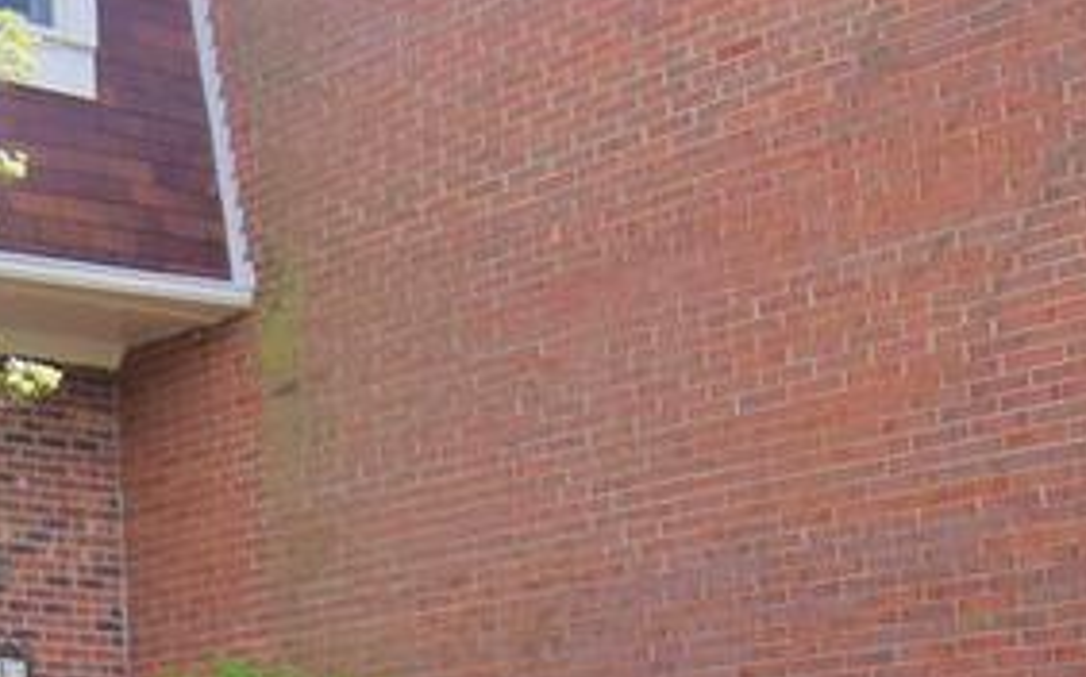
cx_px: -416
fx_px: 2308
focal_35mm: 78
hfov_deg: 22.8
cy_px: 662
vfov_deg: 16.4
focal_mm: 10
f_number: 4.5
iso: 100
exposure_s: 1/320
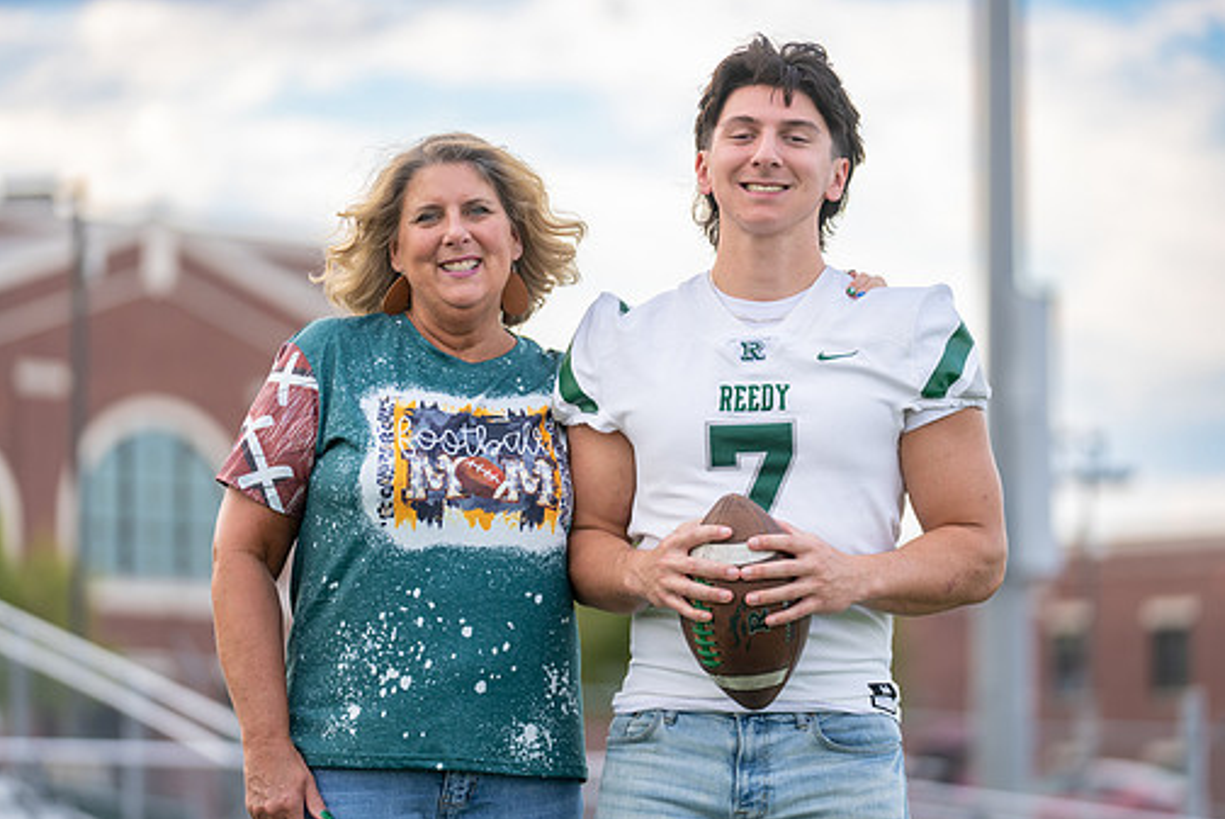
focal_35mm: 161
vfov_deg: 8.5
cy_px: 390
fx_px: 5483
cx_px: 603
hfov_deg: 12.7
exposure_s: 1/320
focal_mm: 140
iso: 100
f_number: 2.8
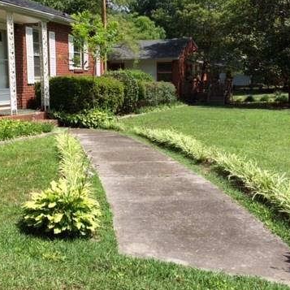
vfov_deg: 36.8
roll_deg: +0.5
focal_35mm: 46
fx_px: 436
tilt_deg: -6.9
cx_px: 93
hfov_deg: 36.4
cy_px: 138
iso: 32
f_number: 2.2
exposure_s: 1/1414
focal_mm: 4.15
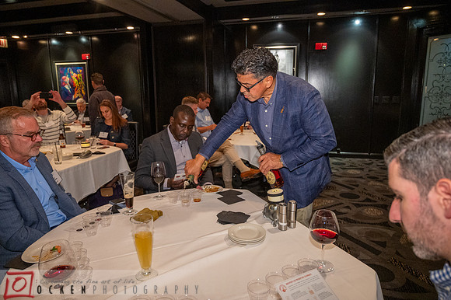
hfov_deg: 69.4
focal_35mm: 26
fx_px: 326
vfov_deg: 49.5
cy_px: 150
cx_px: 226
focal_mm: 26
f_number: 4
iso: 5000
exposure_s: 1/60
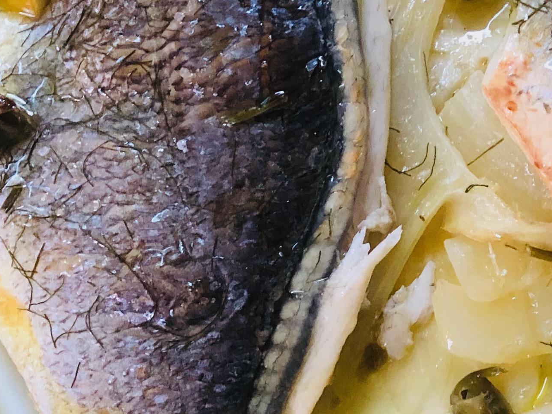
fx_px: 1403
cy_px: 221
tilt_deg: -81.5
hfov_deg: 21.9
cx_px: 450
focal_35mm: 88
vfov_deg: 16.8
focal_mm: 3.99
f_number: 1.8
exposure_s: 1/11
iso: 100
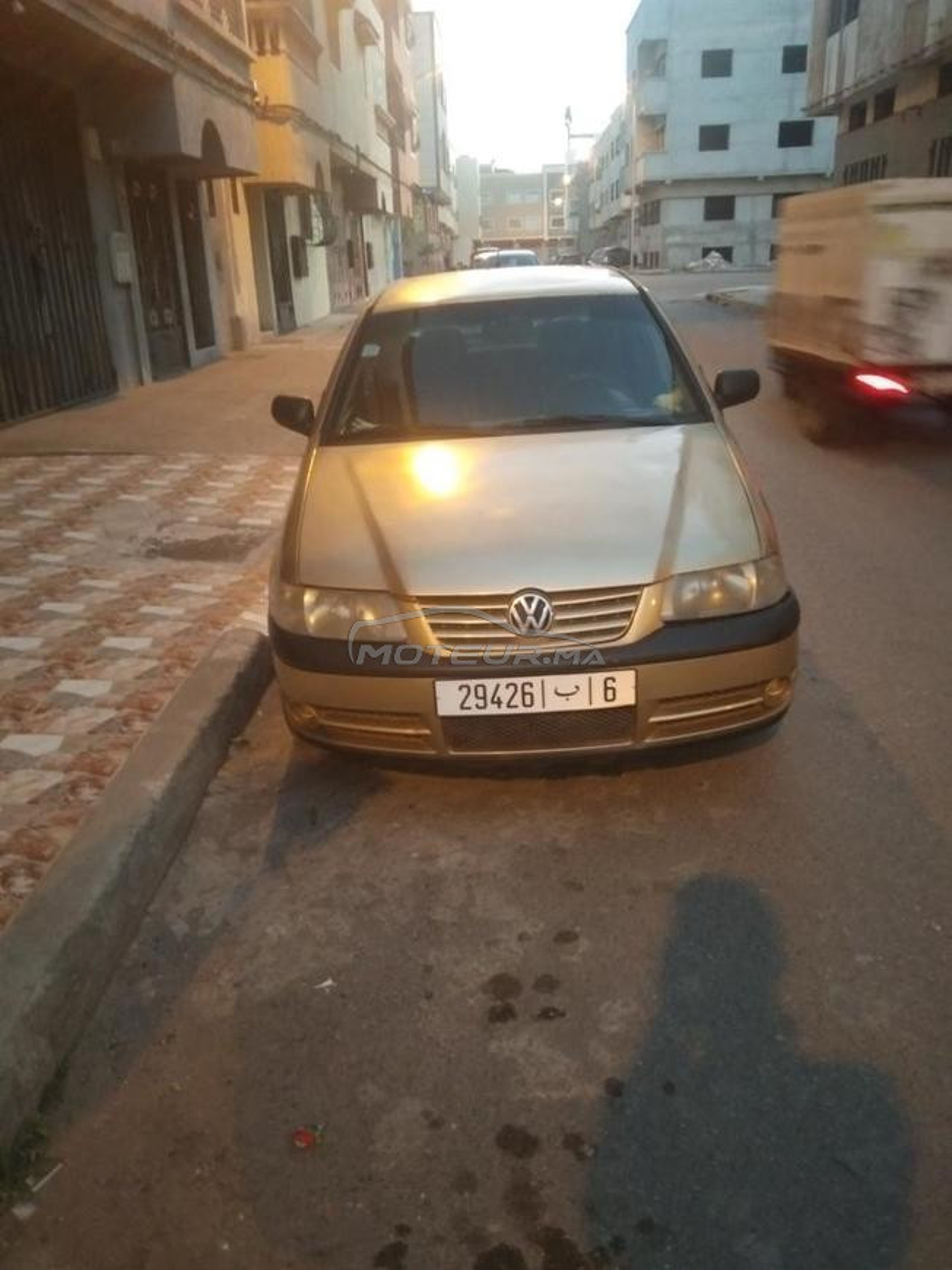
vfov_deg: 60.0
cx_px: 476
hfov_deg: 46.8
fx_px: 1100
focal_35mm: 30
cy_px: 635
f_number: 2.2
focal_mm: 3.65
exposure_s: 1/14
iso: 891
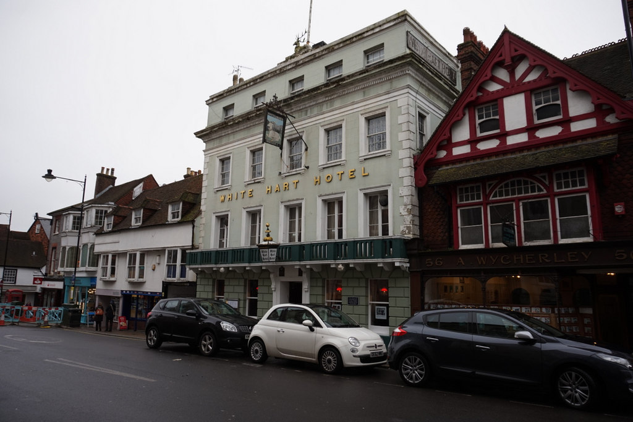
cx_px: 316
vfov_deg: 53.1
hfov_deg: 73.8
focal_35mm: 24
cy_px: 211
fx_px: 422
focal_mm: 16
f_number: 5.6
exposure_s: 1/80
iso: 100
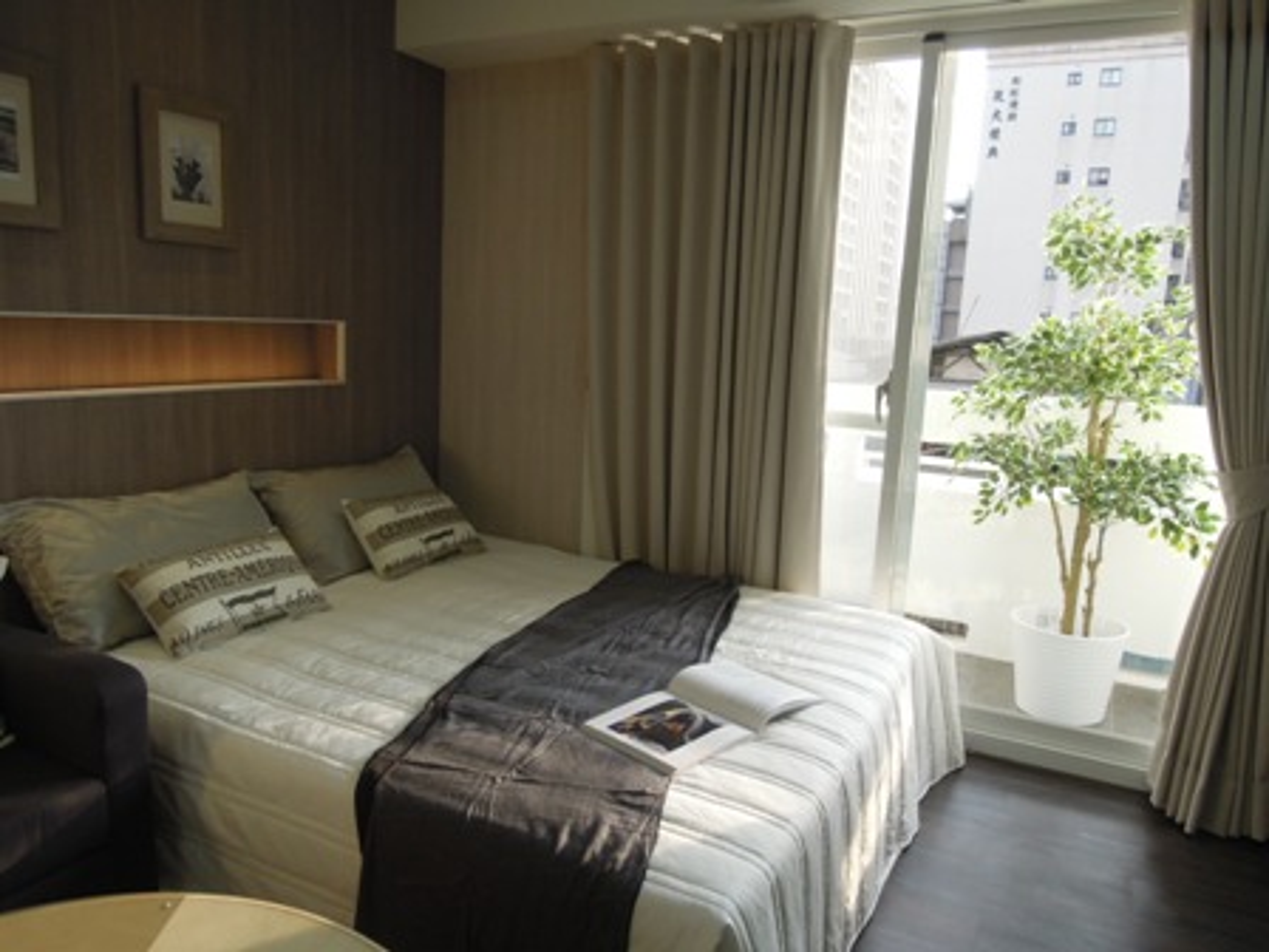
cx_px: 634
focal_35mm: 24
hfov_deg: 71.6
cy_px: 476
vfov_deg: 56.8
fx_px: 880
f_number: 2.8
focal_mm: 4.3
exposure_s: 1/160
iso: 160
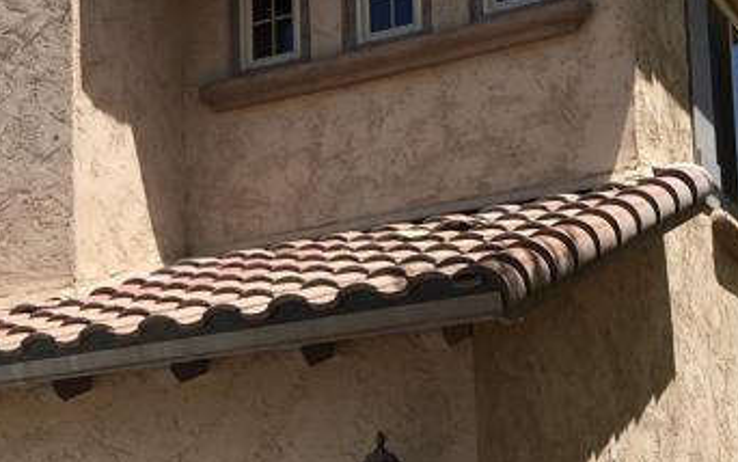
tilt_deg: +10.3
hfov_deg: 22.2
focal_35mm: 92
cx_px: 129
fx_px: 1851
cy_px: 438
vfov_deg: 14.0
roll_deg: +1.8
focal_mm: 4.15
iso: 25
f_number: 2.2
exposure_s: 1/1183
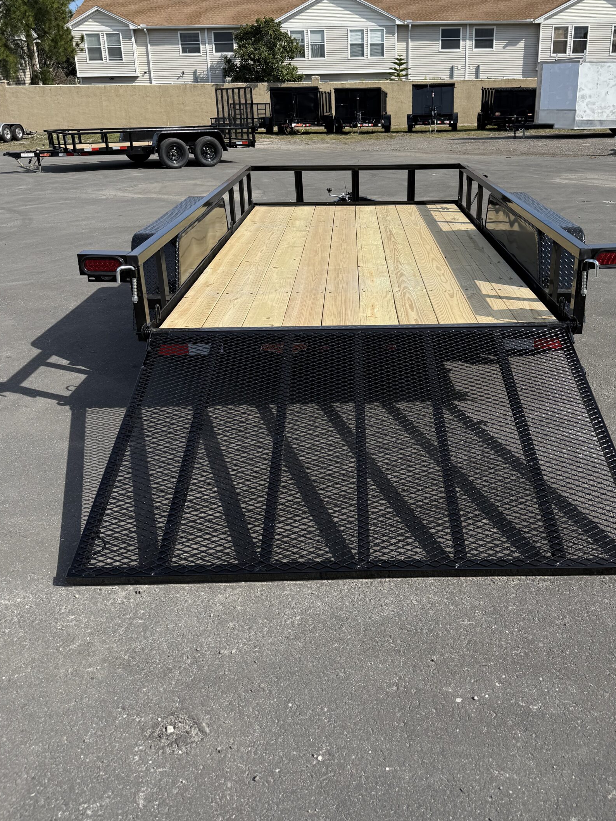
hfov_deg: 48.0
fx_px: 688
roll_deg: +1.4
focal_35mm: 29
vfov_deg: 61.3
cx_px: 367
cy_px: 339
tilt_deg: -14.7
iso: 80
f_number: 1.78
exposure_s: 1/4167
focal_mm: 6.76
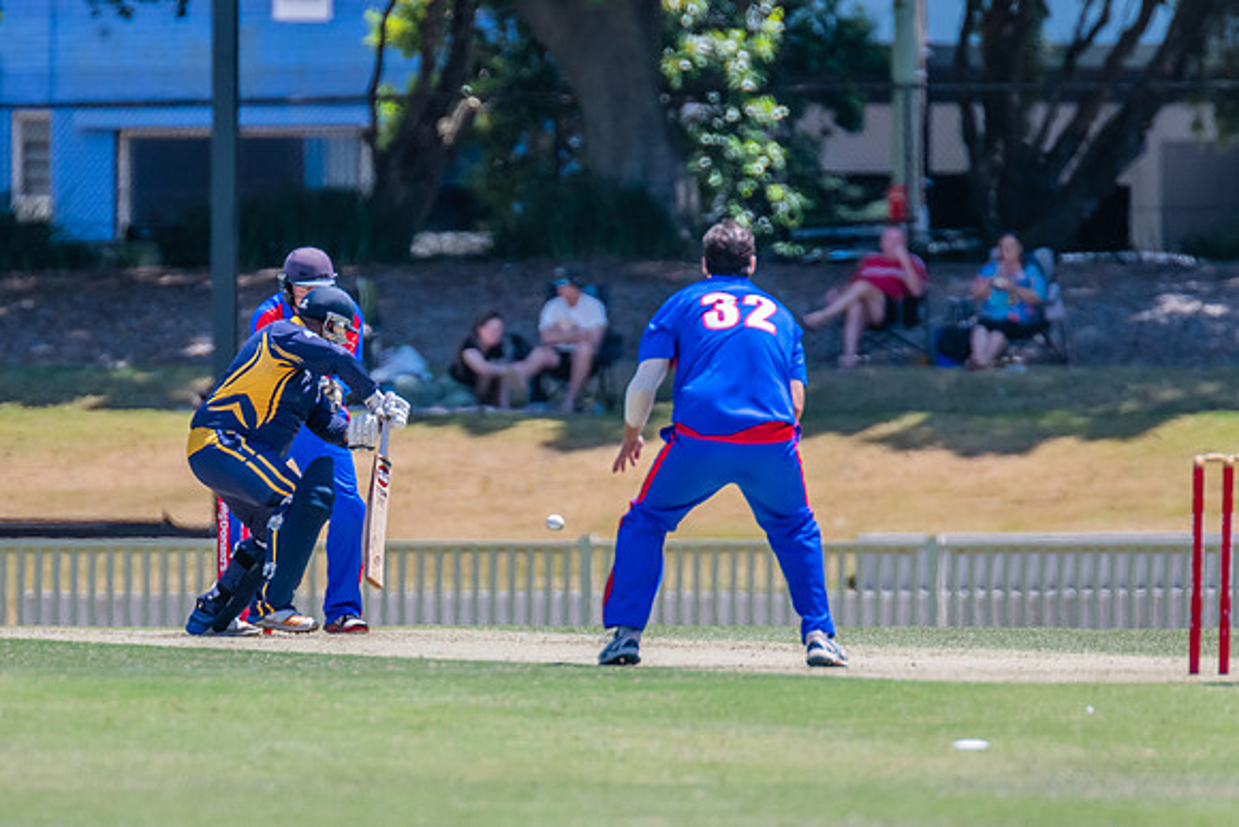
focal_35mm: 727
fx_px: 25029
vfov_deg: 1.9
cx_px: 488
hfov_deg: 2.8
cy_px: 400
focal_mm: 600
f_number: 5.6
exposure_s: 1/2000
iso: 900
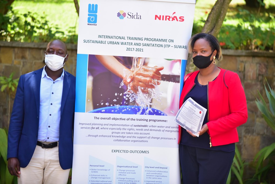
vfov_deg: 8.3
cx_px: 138
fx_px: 1261
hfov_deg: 12.4
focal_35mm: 165
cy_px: 92
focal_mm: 165
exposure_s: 1/4000
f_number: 3.2
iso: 2000
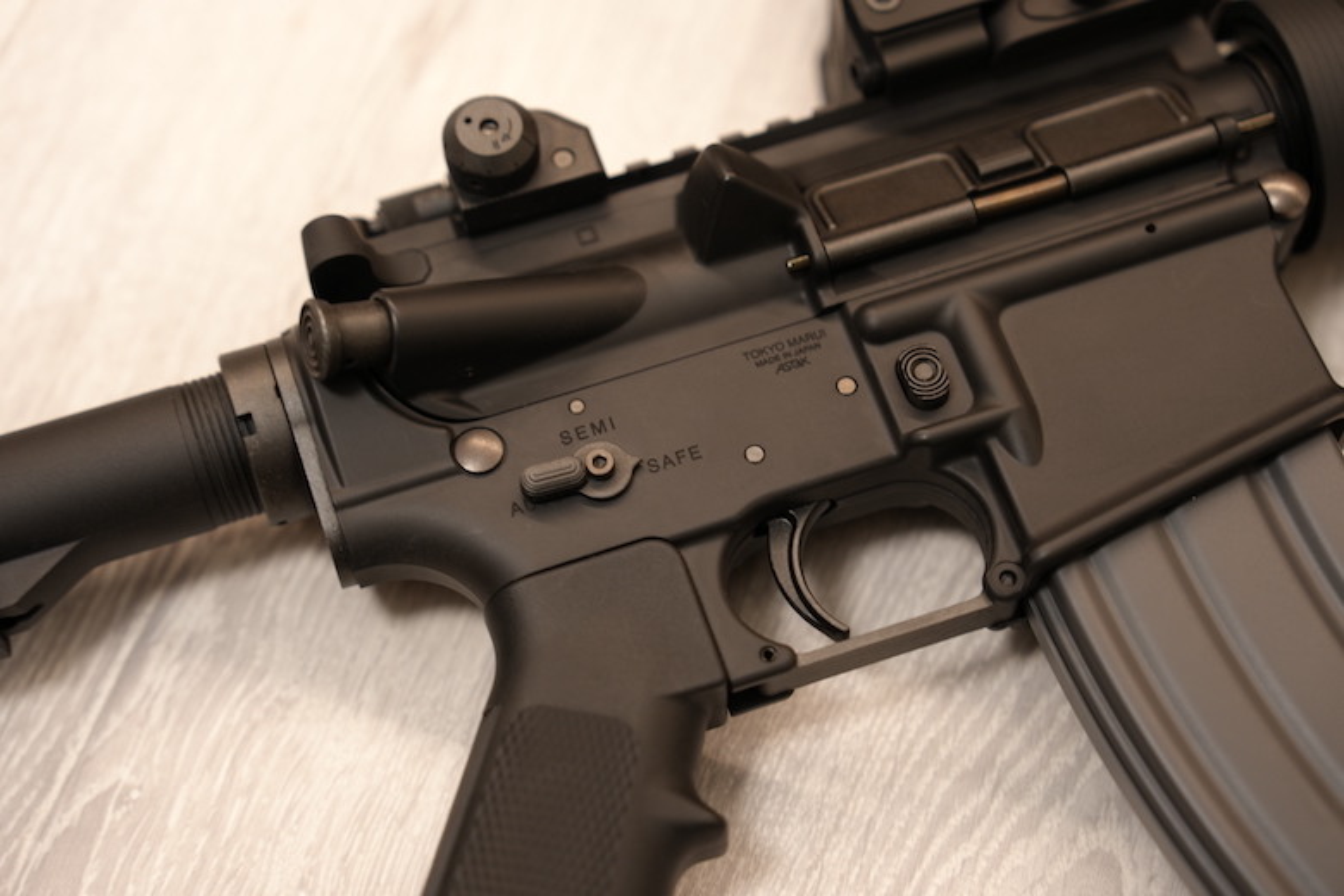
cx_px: 672
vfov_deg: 19.5
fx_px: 2613
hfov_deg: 28.8
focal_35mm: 70
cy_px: 448
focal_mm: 70
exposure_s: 1/3
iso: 200
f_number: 2.8
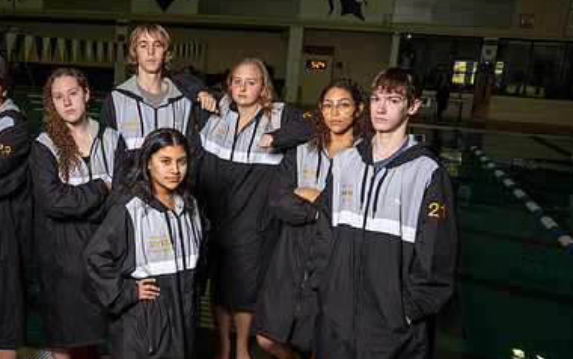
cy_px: 233
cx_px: 163
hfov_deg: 45.9
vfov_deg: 30.4
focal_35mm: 42
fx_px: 656
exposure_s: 1/250
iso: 800
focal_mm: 27
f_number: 8
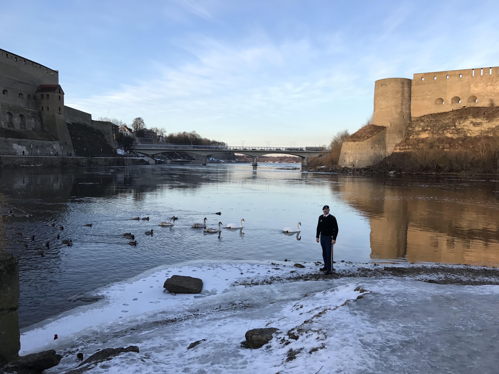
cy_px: 187
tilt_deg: -2.3
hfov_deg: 63.4
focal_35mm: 28
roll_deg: -1.3
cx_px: 250
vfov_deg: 49.7
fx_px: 404
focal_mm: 3.99
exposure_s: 1/443
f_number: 1.8
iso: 20
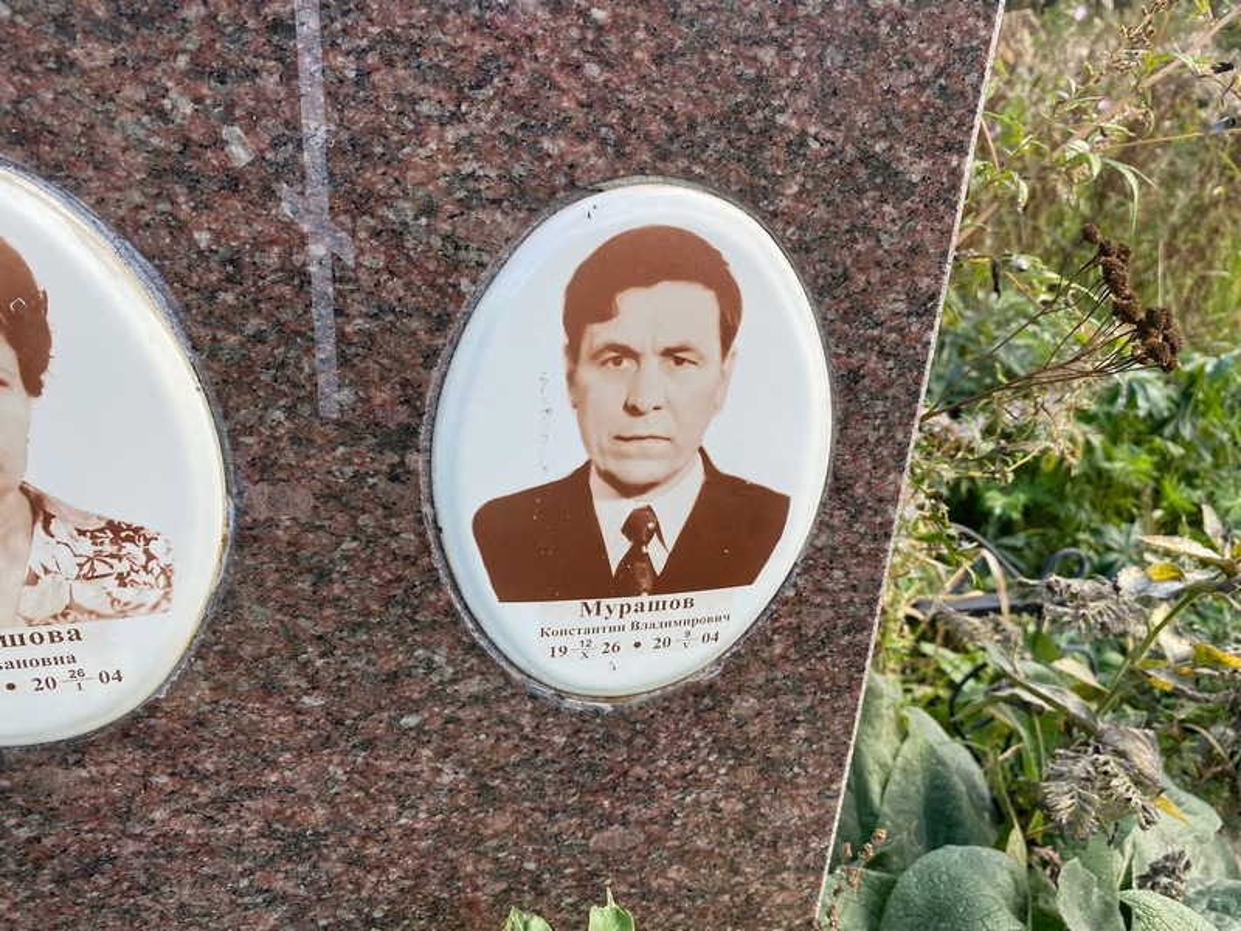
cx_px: 620
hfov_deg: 67.3
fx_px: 932
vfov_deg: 53.1
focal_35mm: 26
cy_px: 466
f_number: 1.8
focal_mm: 4.25
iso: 32
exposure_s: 1/698
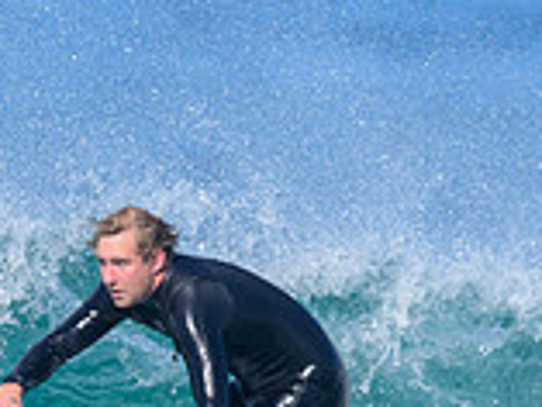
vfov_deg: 0.4
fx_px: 61127
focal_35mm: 3901
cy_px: 606
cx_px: -97
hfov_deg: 0.5
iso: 320
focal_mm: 800
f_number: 6.3
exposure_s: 1/2000
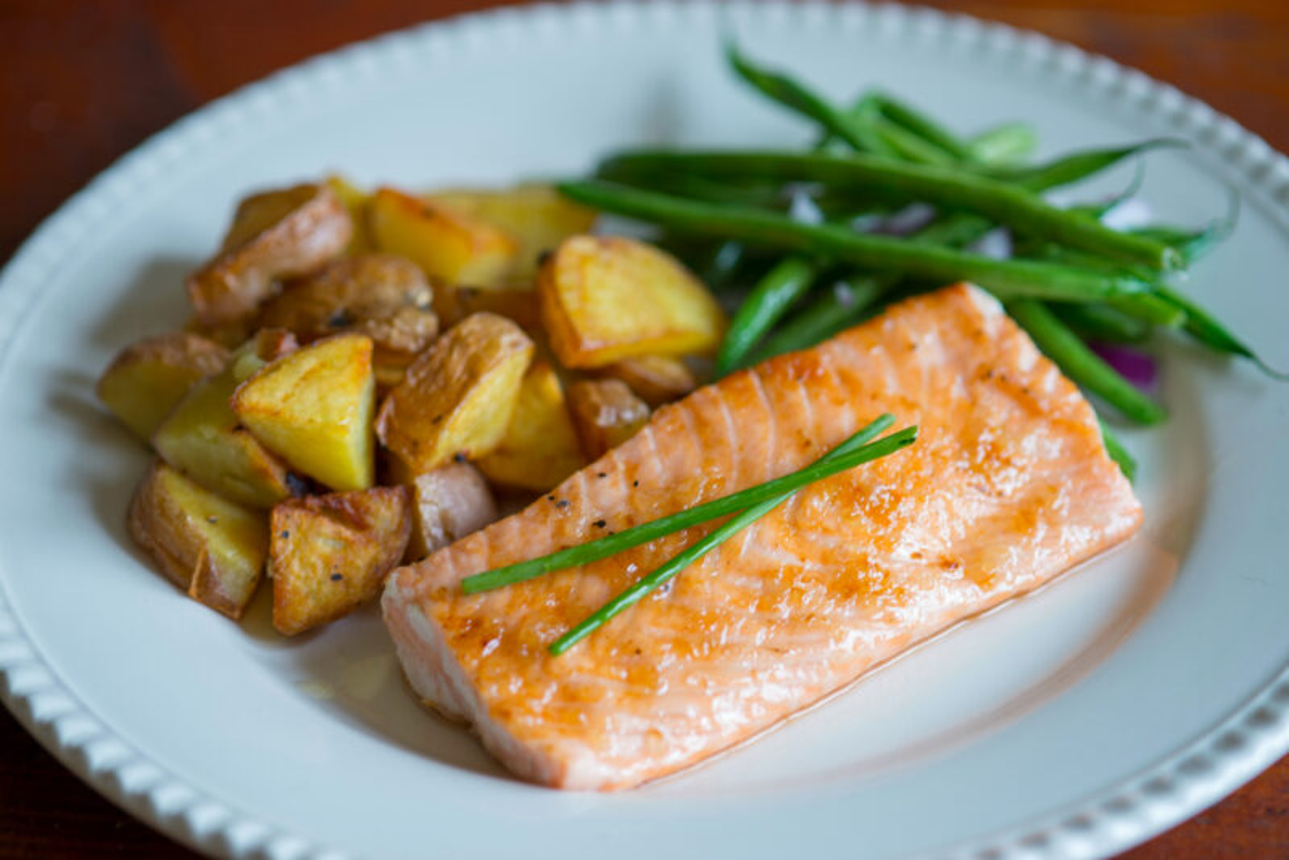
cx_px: 644
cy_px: 430
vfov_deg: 13.1
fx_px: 3761
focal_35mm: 105
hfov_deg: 19.4
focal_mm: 105
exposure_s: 1/5
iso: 100
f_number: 4
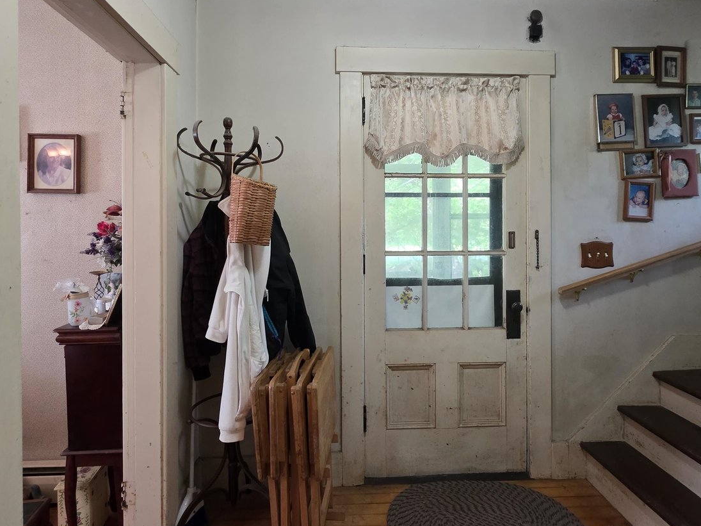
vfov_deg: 68.4
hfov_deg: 84.7
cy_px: 227
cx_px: 348
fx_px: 385
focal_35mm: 19
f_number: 1.9
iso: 400
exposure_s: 1/60
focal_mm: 2.2
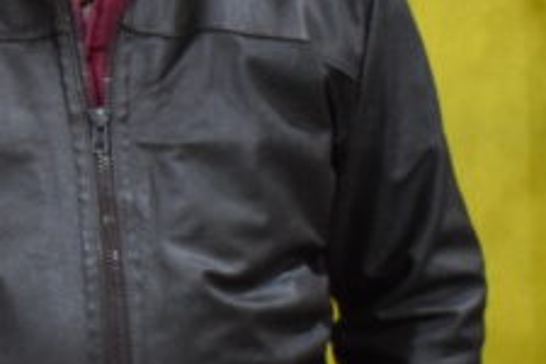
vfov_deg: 5.7
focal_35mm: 239
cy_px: 50
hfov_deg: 8.1
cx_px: -641
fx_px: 3629
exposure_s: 1/60
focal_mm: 35
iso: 3200
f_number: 4.5
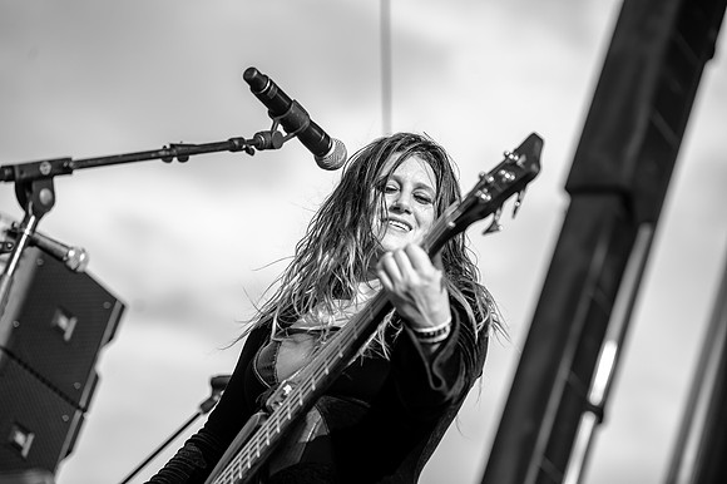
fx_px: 2725
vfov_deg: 10.1
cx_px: 364
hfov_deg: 15.2
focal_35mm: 135
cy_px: 242
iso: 125
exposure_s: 1/640
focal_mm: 135
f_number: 4
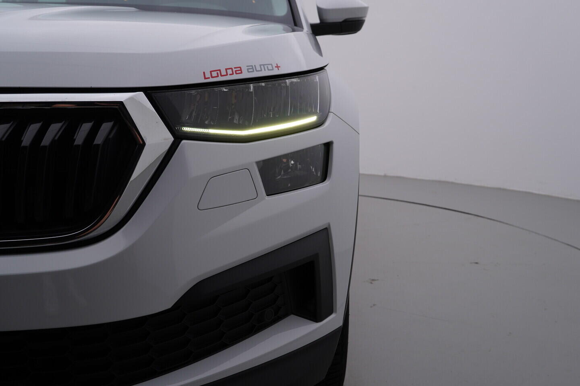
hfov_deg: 53.1
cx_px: 290
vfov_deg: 36.9
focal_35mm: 36
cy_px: 193
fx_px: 580
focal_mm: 24
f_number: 5
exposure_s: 1/125
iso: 125
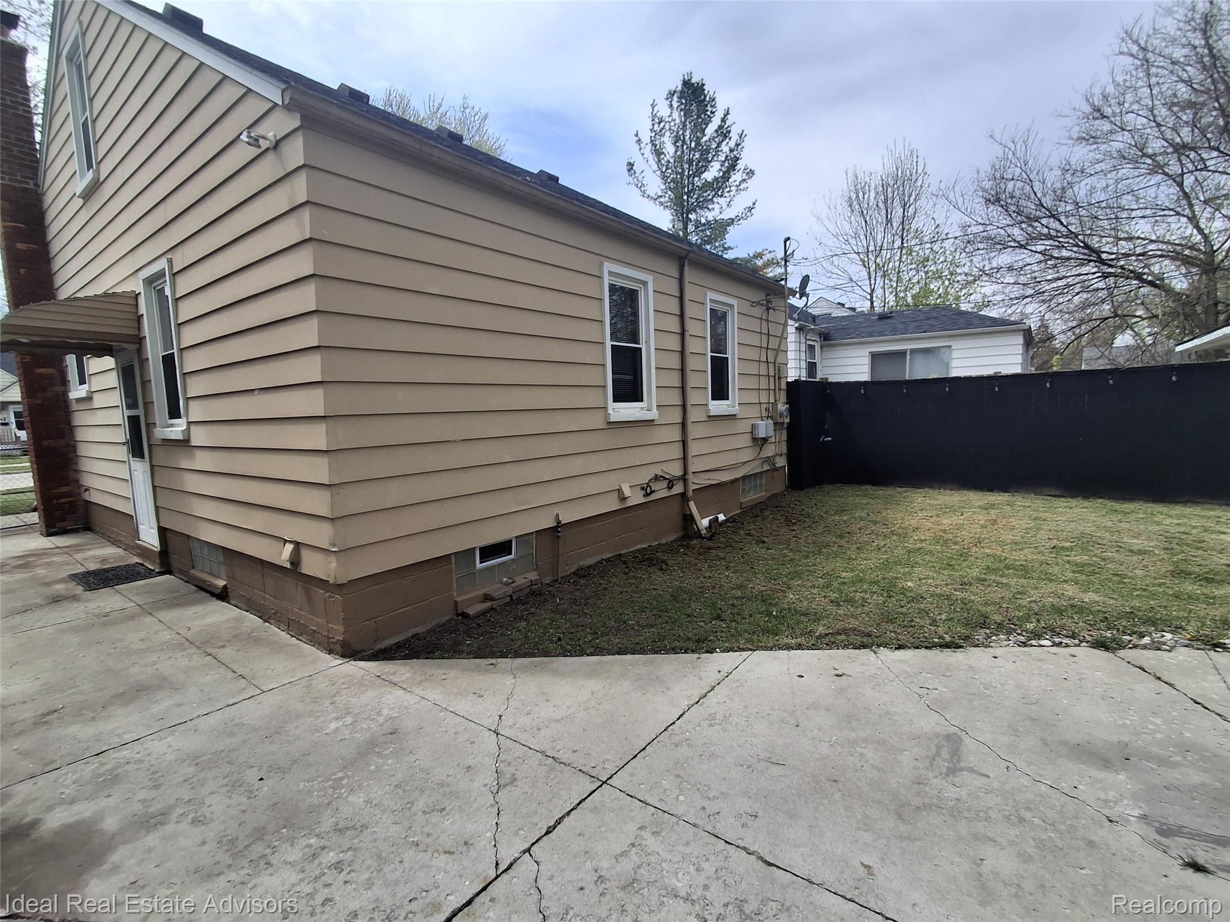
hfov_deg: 94.5
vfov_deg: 78.1
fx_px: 569
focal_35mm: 16
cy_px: 461
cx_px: 615
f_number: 2.2
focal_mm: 1.64
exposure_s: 1/1832
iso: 40
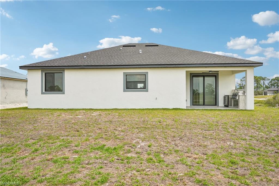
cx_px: 140
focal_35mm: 22
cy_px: 93
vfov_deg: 56.1
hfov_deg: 77.4
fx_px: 174
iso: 400
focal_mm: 22.5
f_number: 8
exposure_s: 1/1250
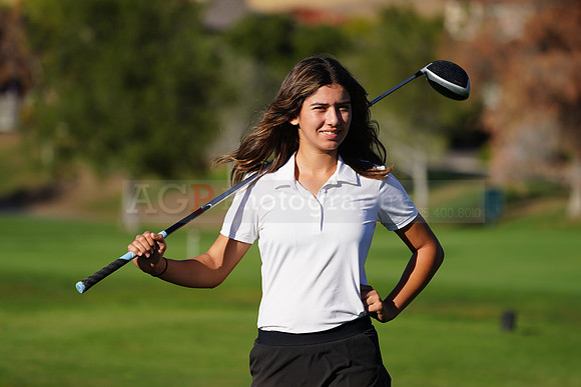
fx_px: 3842
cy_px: 194
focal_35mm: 238
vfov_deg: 5.8
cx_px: 290
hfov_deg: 8.6
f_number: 5.6
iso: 100
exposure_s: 1/640
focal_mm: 238
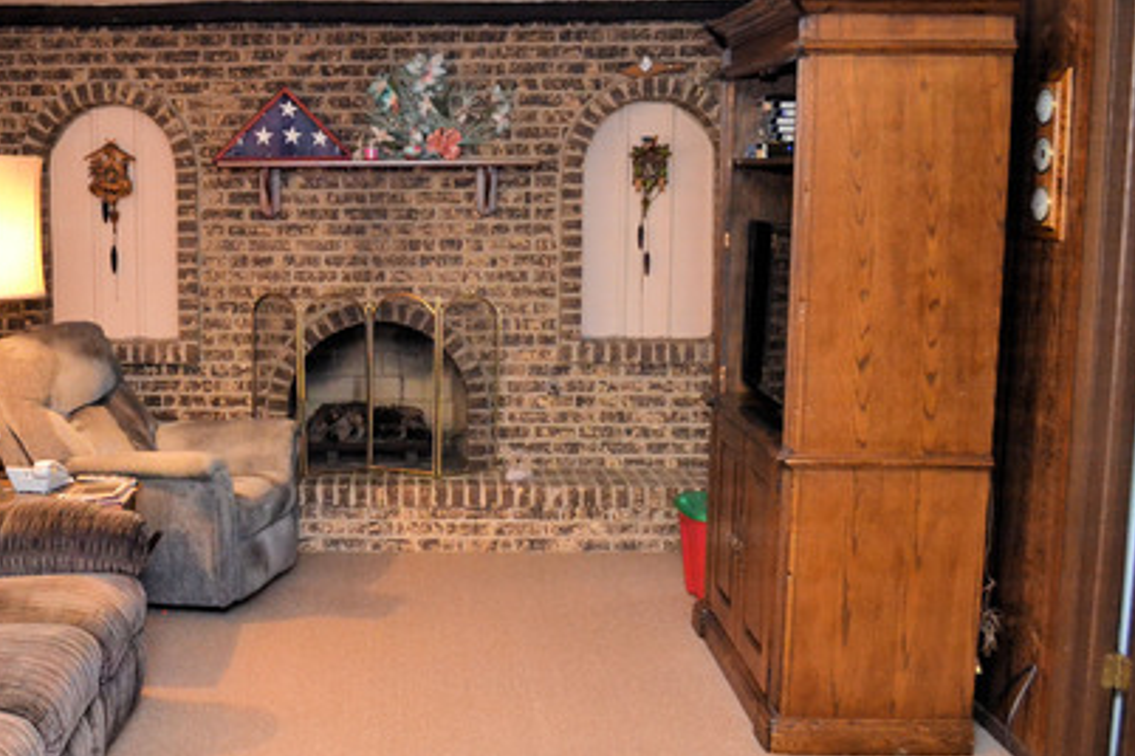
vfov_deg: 31.2
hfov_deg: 44.1
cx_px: 296
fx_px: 1356
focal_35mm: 43
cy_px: 368
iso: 2500
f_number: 3.5
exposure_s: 1/60
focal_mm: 18
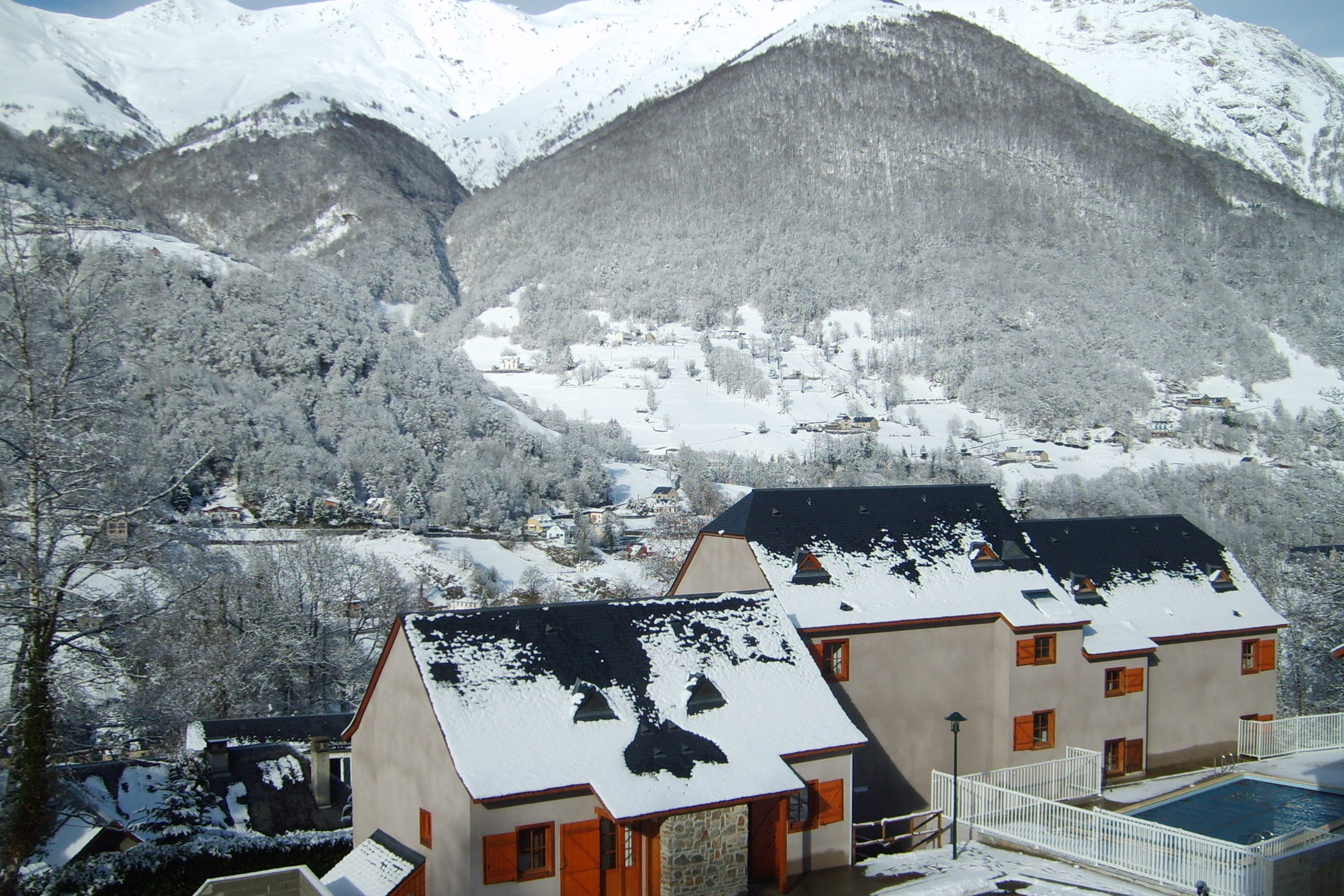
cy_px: 465
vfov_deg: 35.9
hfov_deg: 51.9
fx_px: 1381
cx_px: 667
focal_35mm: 37
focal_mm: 5.8
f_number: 7.1
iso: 50
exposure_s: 1/250
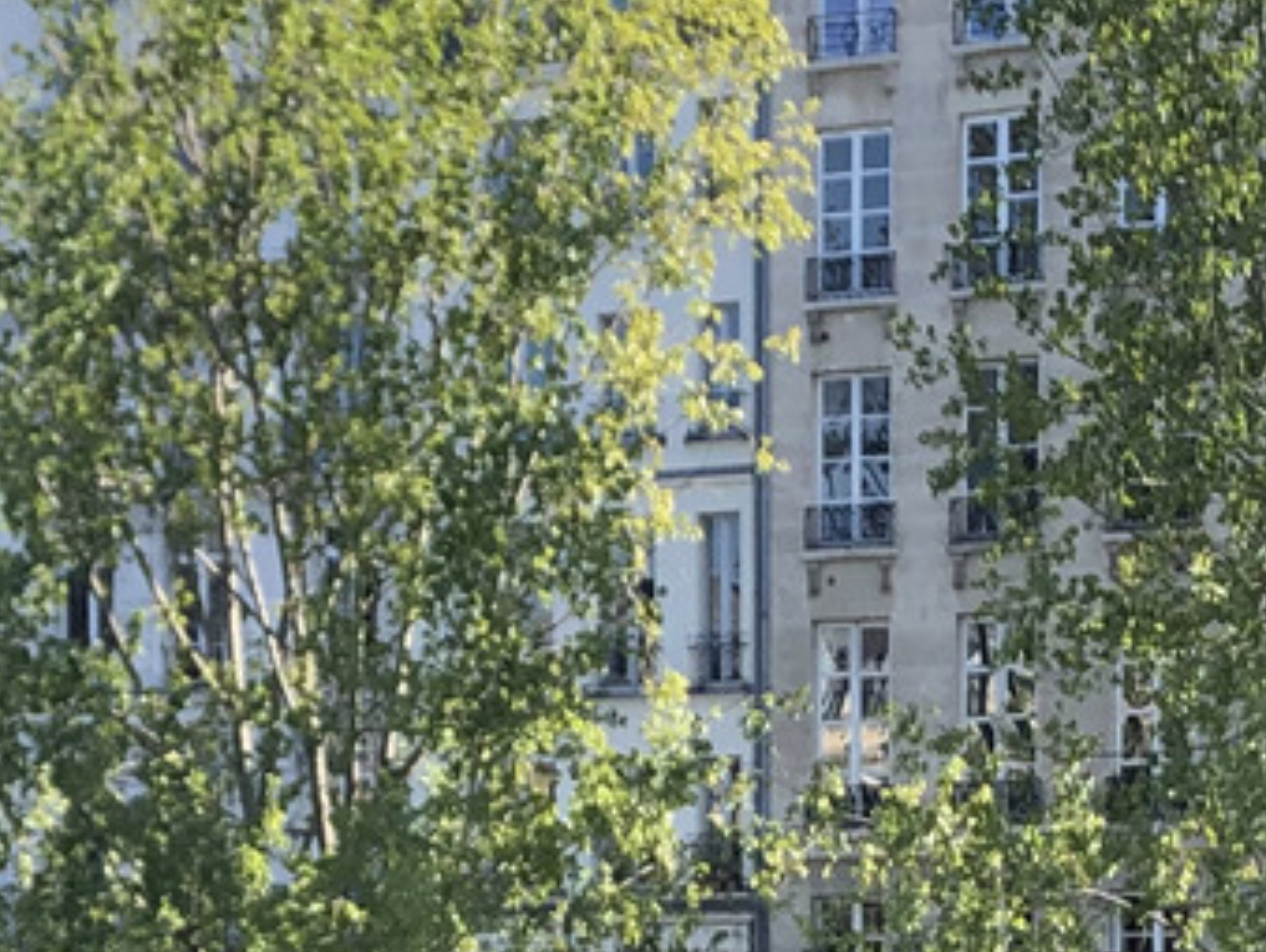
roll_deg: +1.1
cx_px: 515
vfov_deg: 11.0
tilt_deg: -3.0
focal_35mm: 132
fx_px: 4833
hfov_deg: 14.9
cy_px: 1187
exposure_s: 1/714
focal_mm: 4
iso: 20
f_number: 1.8
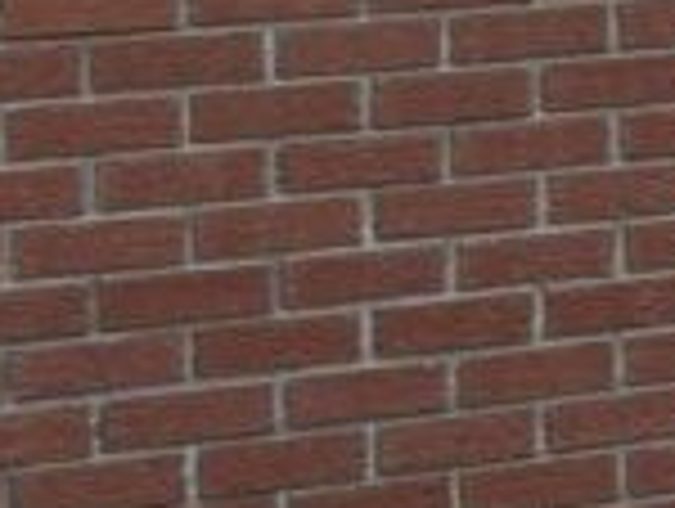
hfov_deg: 8.8
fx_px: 4062
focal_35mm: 208
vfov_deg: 7.1
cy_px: -220
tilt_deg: -5.8
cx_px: 1498
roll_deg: -0.7
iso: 50
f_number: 1.5
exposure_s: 1/1698
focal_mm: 5.7
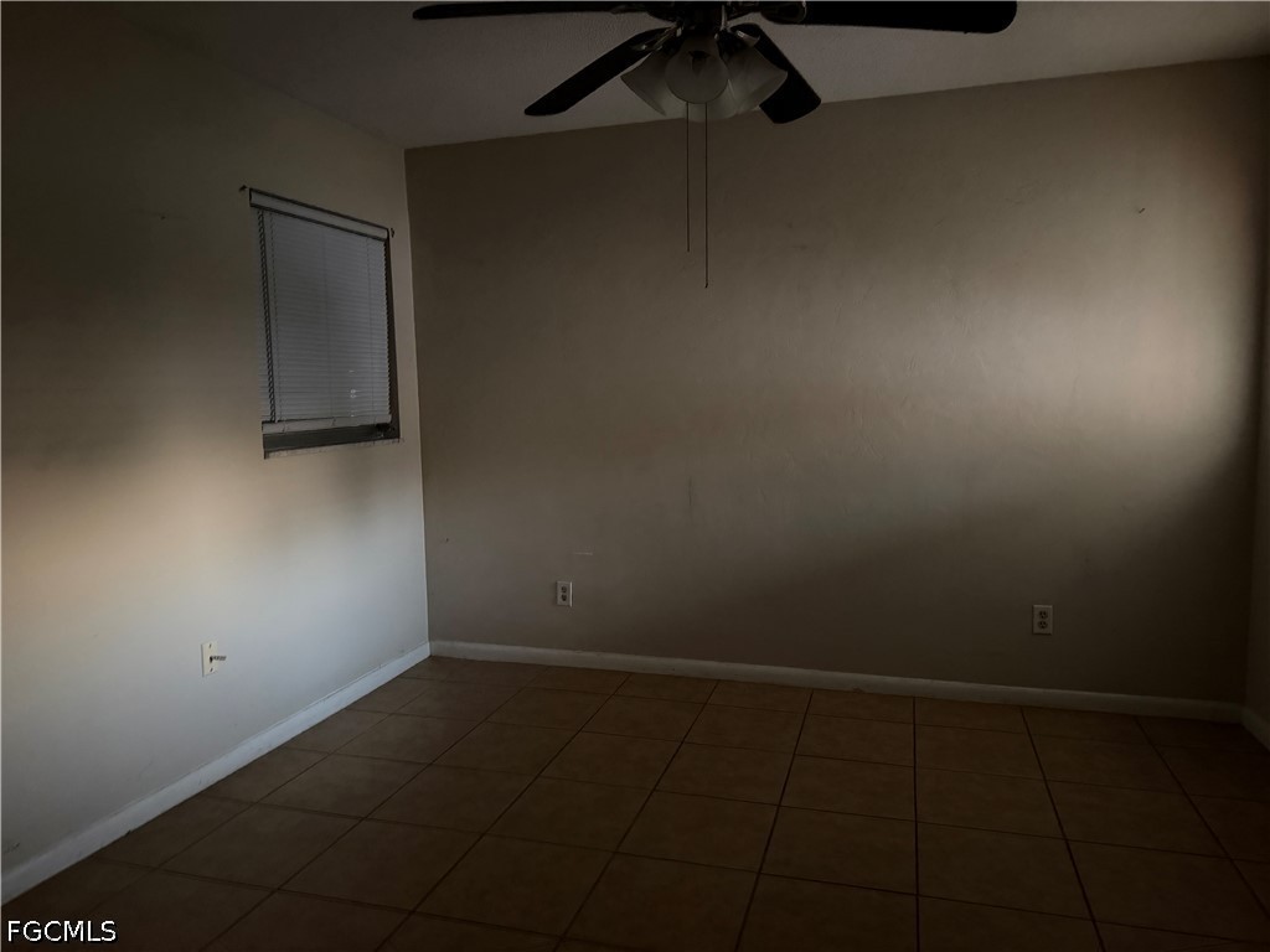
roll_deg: +1.9
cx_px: 635
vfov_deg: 56.8
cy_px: 476
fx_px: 881
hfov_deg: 71.6
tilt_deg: -4.7
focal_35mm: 24
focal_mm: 6.76
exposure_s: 1/30
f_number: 1.78
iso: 1600
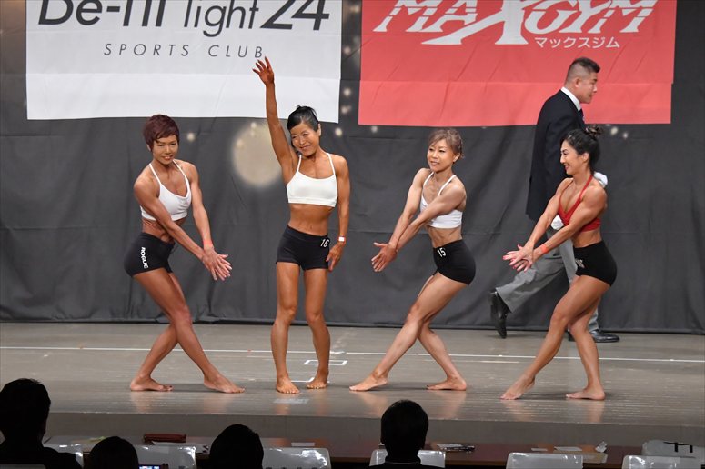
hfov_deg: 13.1
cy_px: 234
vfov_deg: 8.7
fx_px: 3073
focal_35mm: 157
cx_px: 352
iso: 6400
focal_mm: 105
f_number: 5.6
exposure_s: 1/400
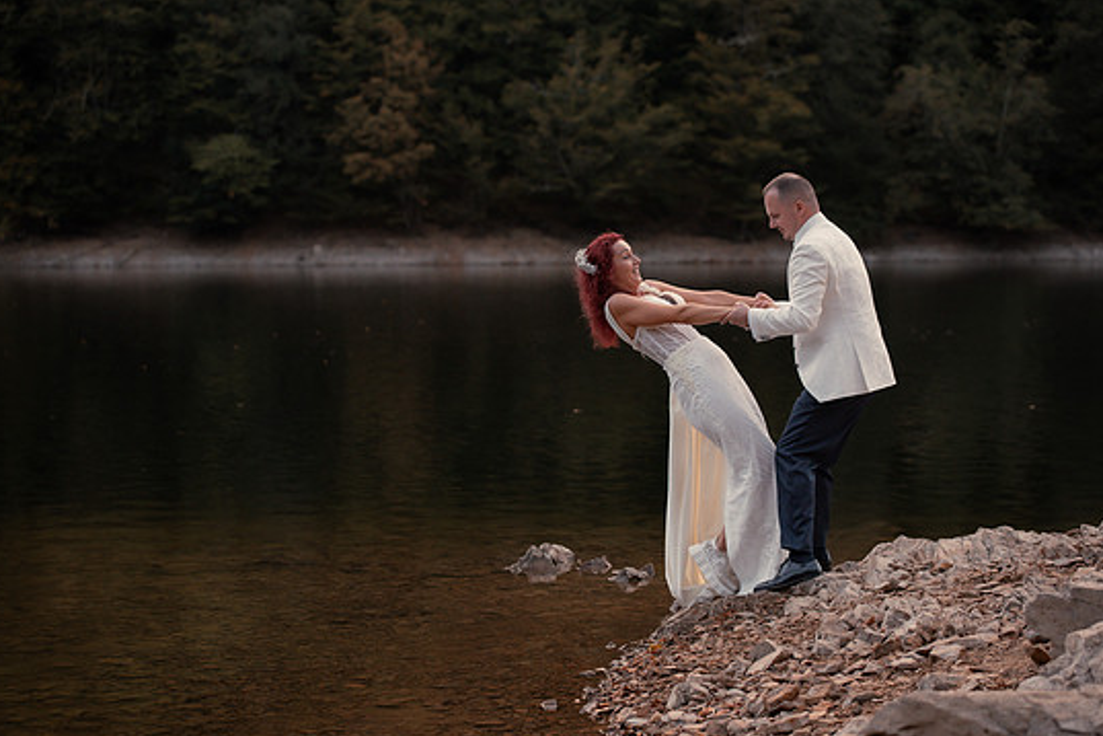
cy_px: 396
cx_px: 534
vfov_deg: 15.4
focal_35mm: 89
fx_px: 2727
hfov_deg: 22.9
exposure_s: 1/1000
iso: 640
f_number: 3.2
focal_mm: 80
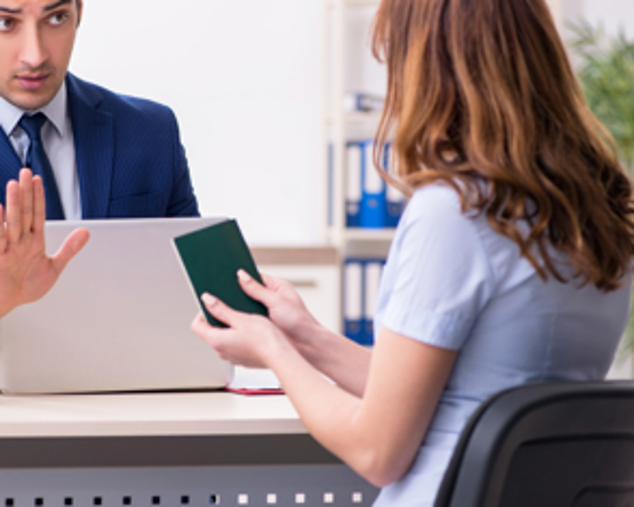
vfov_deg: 10.2
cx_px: 189
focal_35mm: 152
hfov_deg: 12.7
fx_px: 2851
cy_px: 184
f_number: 5
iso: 100
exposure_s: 1/100
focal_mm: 105
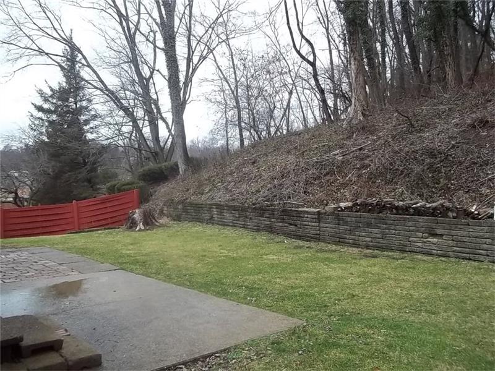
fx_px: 458
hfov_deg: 56.8
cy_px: 186
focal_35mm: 32
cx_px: 248
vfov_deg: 44.2
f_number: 2.9
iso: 80
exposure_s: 1/250
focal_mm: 5.7
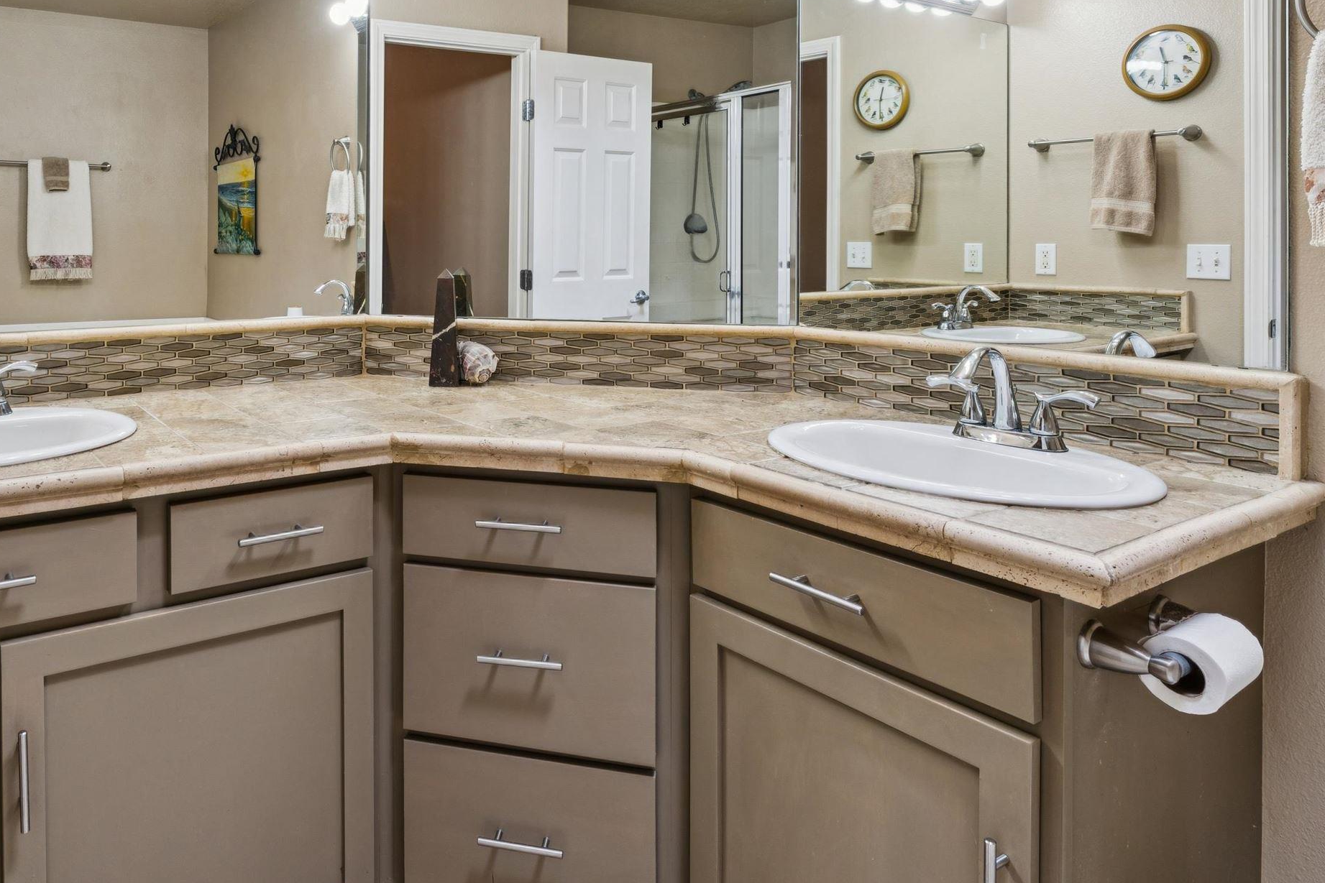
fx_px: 939
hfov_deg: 68.0
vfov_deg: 48.9
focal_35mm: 26
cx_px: 416
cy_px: 245
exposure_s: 1/6
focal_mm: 15.3
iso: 400
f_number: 13
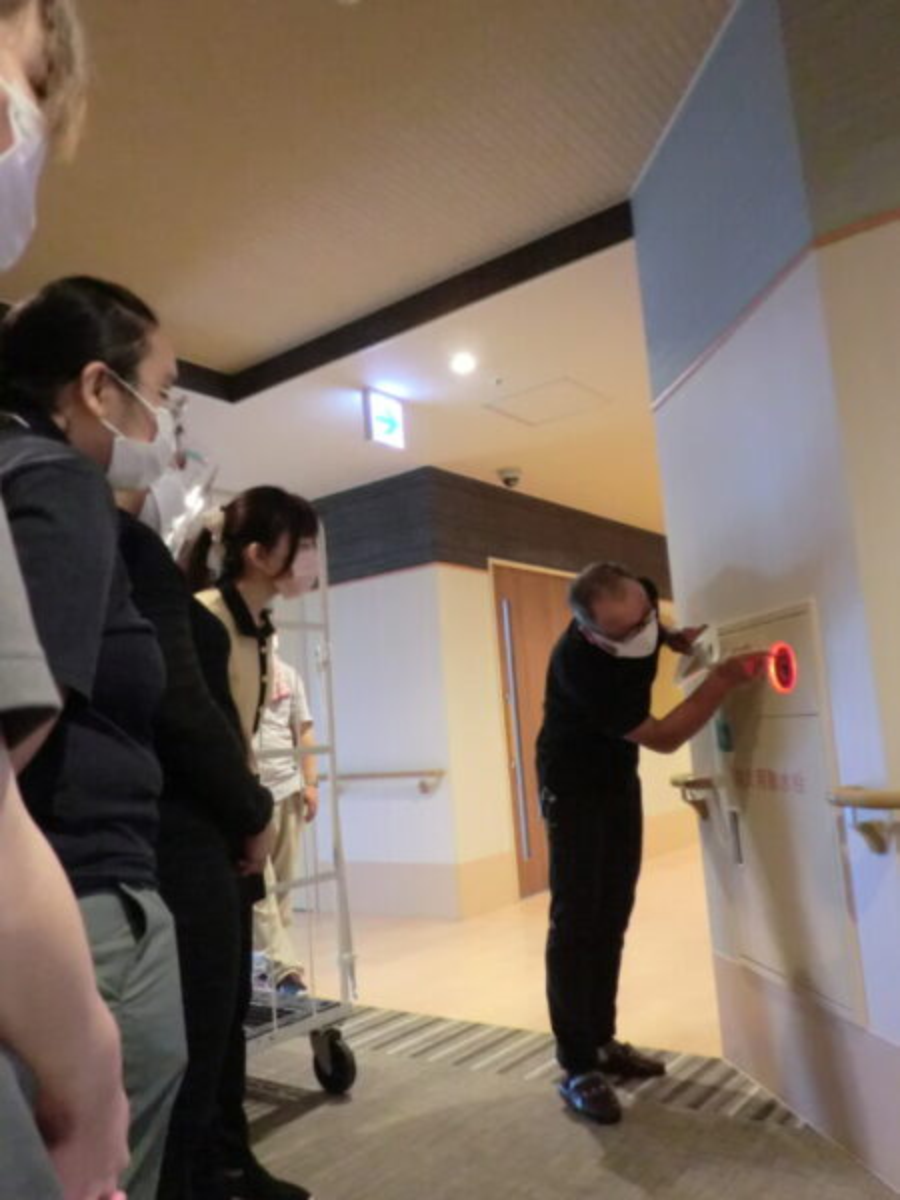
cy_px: 600
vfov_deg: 67.3
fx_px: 901
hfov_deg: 53.1
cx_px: 450
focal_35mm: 26
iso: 800
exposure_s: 1/50
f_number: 2.8
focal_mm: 4.7
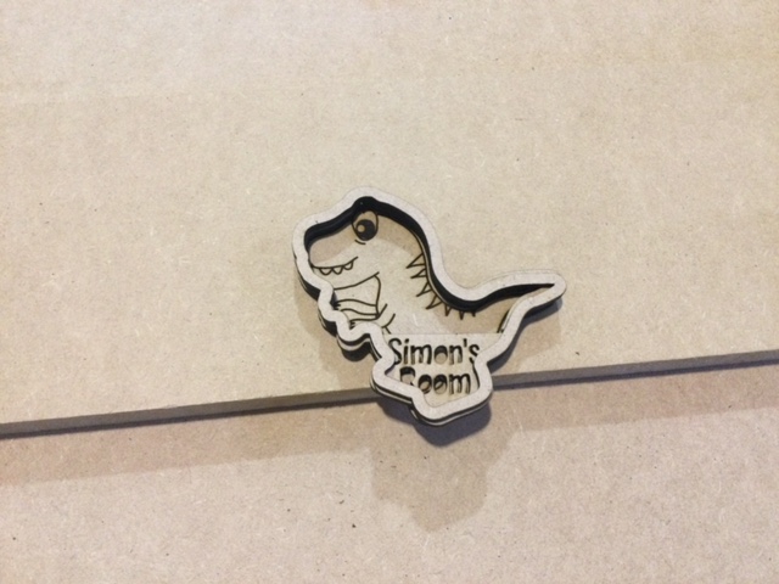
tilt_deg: -70.8
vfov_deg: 45.4
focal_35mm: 31
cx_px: 390
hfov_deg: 58.4
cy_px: 292
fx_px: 698
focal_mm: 3.3
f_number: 2.4
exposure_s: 1/17
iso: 200
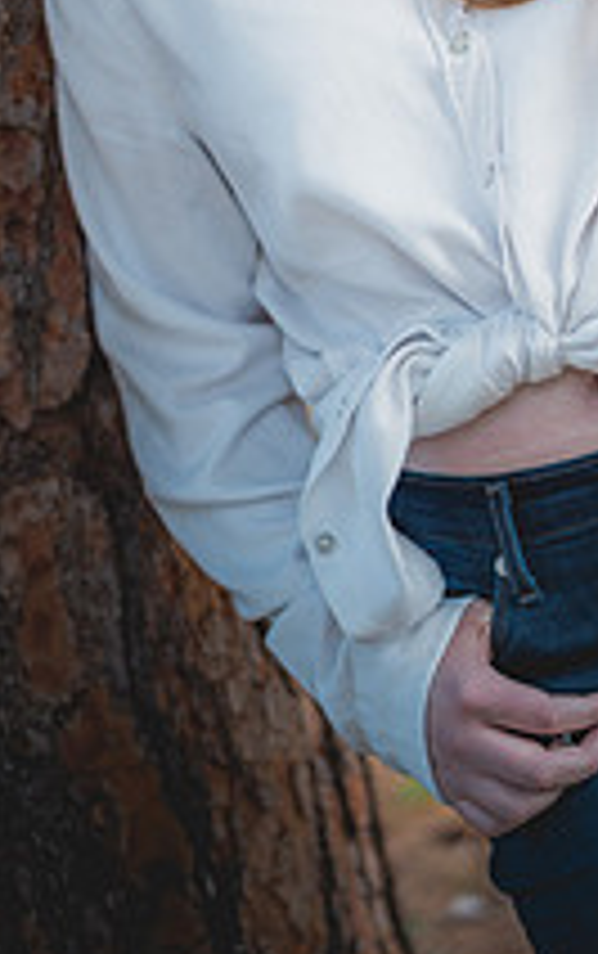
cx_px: 490
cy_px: -22
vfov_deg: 18.7
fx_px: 2809
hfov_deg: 12.1
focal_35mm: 108
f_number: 1.4
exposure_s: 1/2000
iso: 250
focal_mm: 50
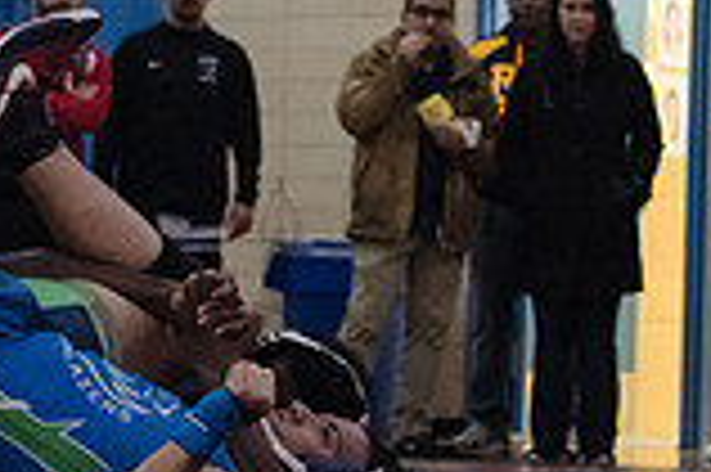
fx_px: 4202
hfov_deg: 9.7
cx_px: 274
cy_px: 254
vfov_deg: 6.4
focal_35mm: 213
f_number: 3.2
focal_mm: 58
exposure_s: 1/400
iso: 8000
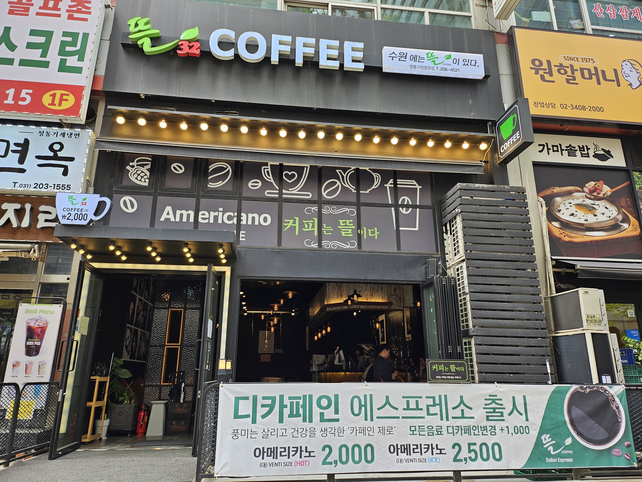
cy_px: 241
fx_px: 445
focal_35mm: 24
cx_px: 321
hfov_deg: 71.6
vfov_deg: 56.8
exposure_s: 1/373
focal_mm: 5
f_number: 1.8
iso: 50
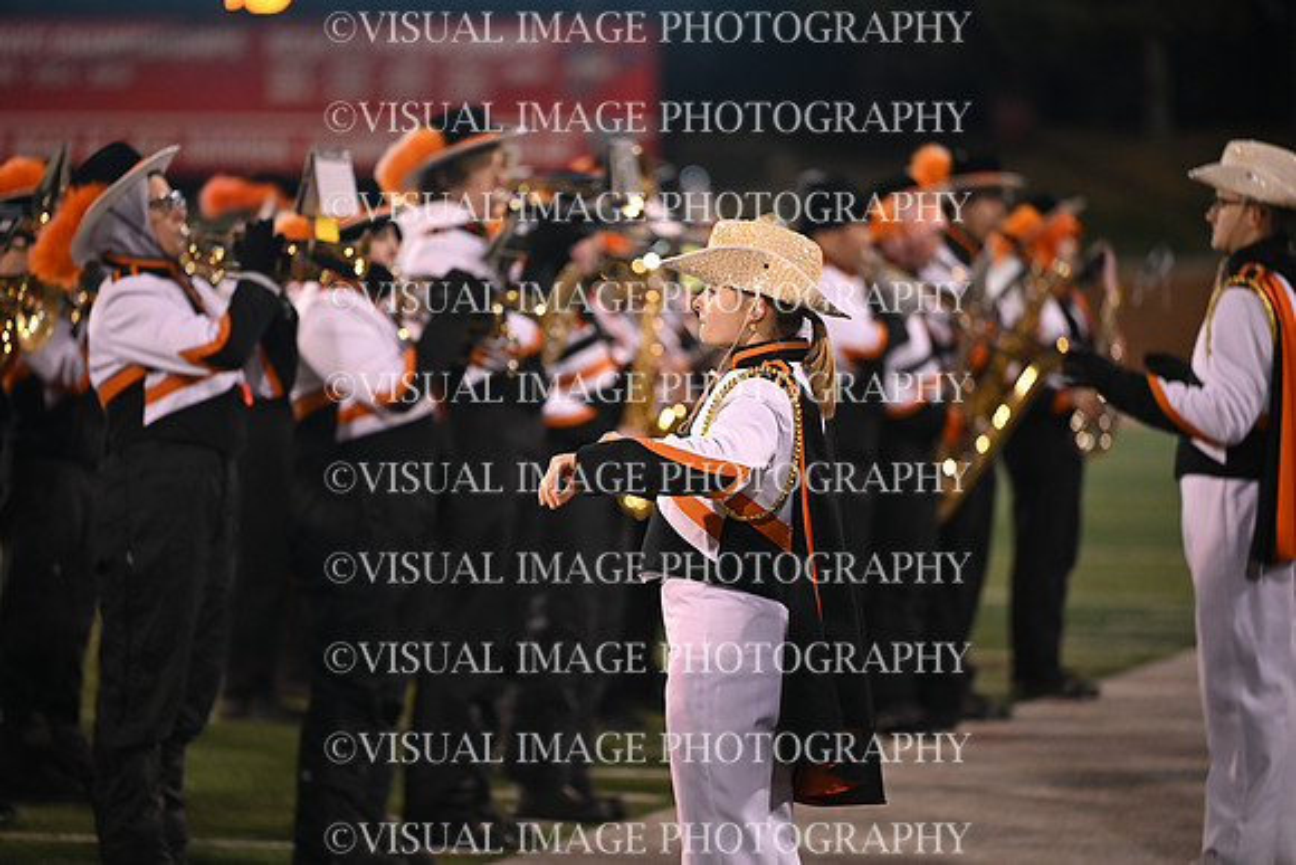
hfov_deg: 10.3
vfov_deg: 6.9
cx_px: 648
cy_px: 432
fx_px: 7201
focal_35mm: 200
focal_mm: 200
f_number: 2.8
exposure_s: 1/800
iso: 4000
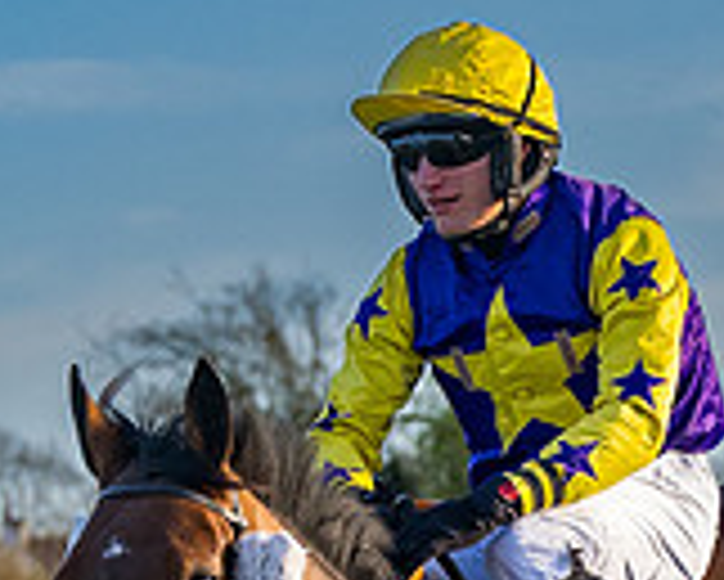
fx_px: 11171
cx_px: 926
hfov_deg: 3.7
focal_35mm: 521
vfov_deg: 3.0
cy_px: 761
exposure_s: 1/1000
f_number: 4
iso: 400
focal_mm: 70
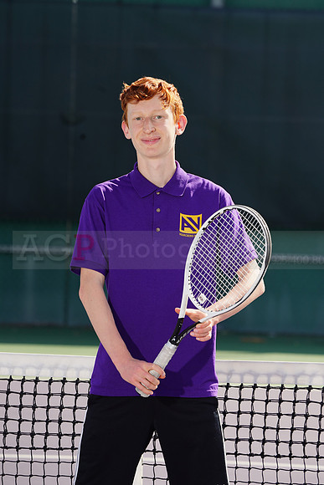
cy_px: 242
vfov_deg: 7.8
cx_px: 162
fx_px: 3575
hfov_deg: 5.2
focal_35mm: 265
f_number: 8
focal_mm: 265
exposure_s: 1/250
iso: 100
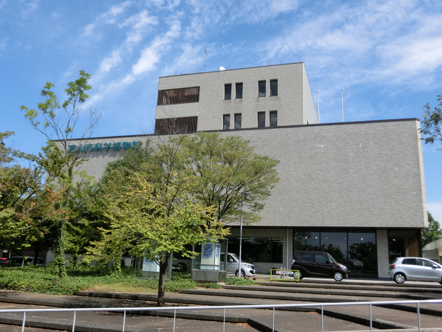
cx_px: 221
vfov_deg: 42.9
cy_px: 166
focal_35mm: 33
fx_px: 421
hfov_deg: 55.4
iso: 80
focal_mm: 5.93
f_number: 3.7
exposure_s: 1/1000
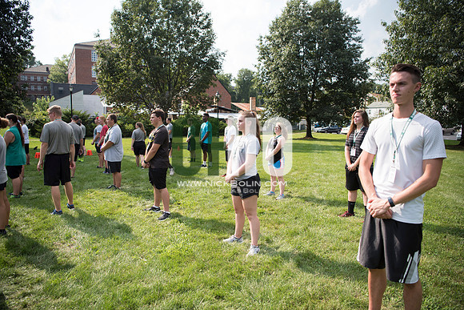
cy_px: 155
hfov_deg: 73.7
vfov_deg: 53.2
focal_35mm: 24
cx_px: 232
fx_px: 309
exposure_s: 1/2000
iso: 200
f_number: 2.8
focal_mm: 24
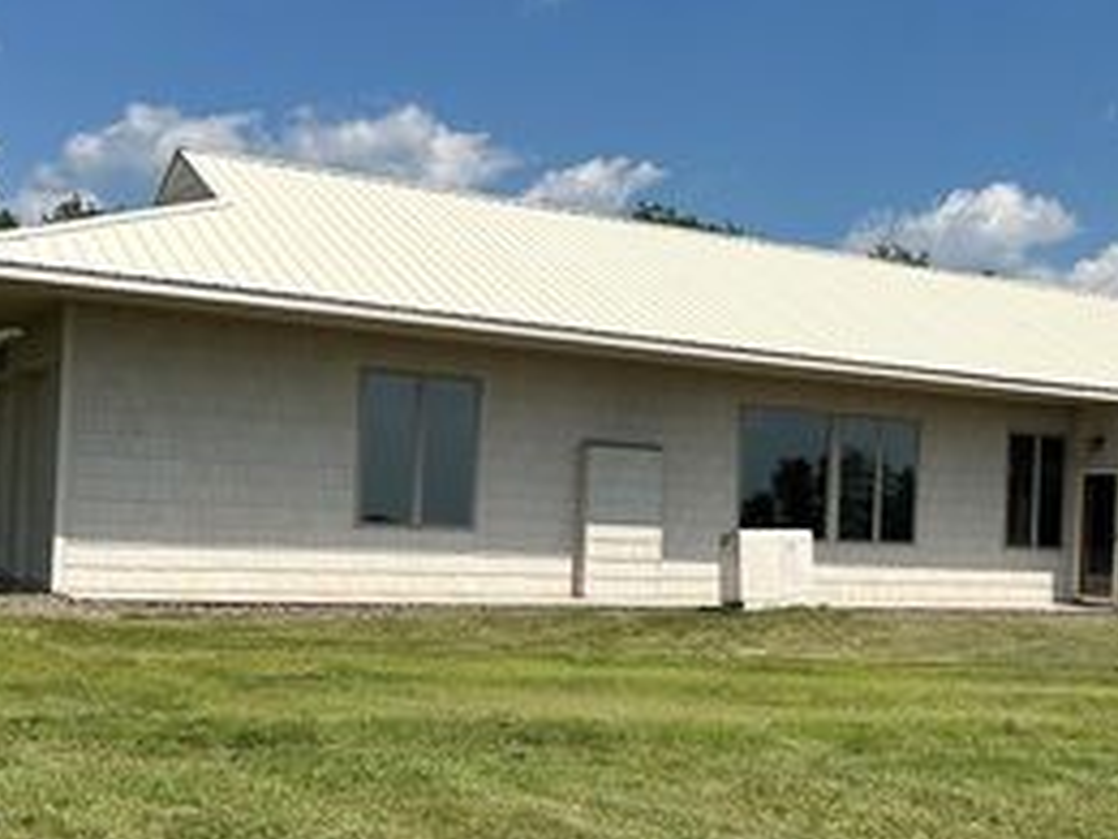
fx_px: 1615
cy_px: 514
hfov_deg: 37.2
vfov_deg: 29.0
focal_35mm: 50
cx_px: 843
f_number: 1.5
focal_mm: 5.7
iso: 50
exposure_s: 1/6579
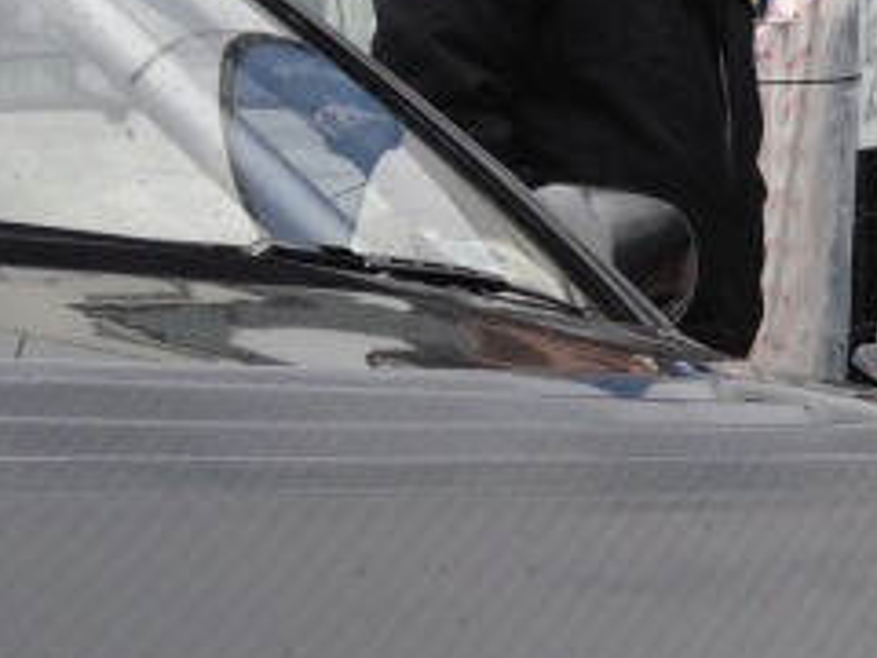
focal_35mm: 146
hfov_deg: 12.8
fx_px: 3699
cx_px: 1345
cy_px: 497
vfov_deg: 10.1
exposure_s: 1/400
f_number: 2.4
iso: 64
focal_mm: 4.28
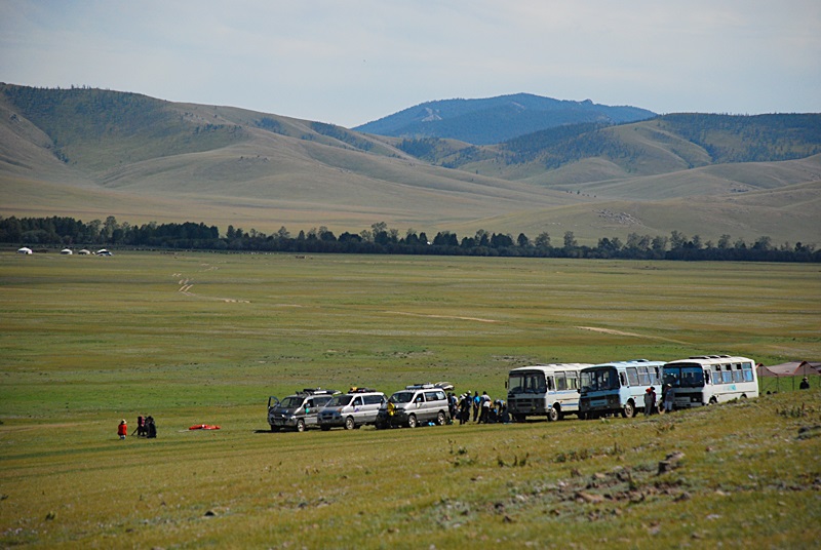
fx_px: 3837
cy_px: 275
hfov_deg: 12.2
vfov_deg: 8.2
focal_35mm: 168
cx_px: 410
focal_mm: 112
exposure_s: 1/2500
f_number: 5.6
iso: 400
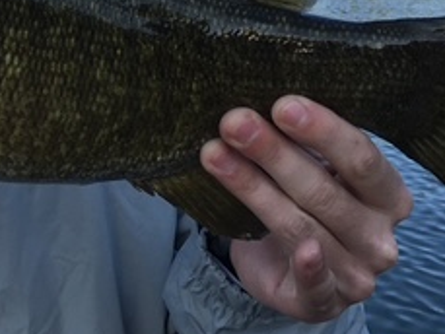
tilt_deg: -6.8
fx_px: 1042
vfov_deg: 17.7
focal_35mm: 81
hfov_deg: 23.4
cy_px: -14
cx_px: 29
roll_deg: +2.6
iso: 25
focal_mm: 4.15
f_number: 2.2
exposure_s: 1/371
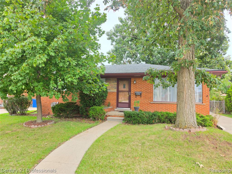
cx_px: 116
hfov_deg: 73.9
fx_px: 154
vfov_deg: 58.9
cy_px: 87
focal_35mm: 23
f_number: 1.4
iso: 20
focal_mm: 6.5
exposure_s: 1/180
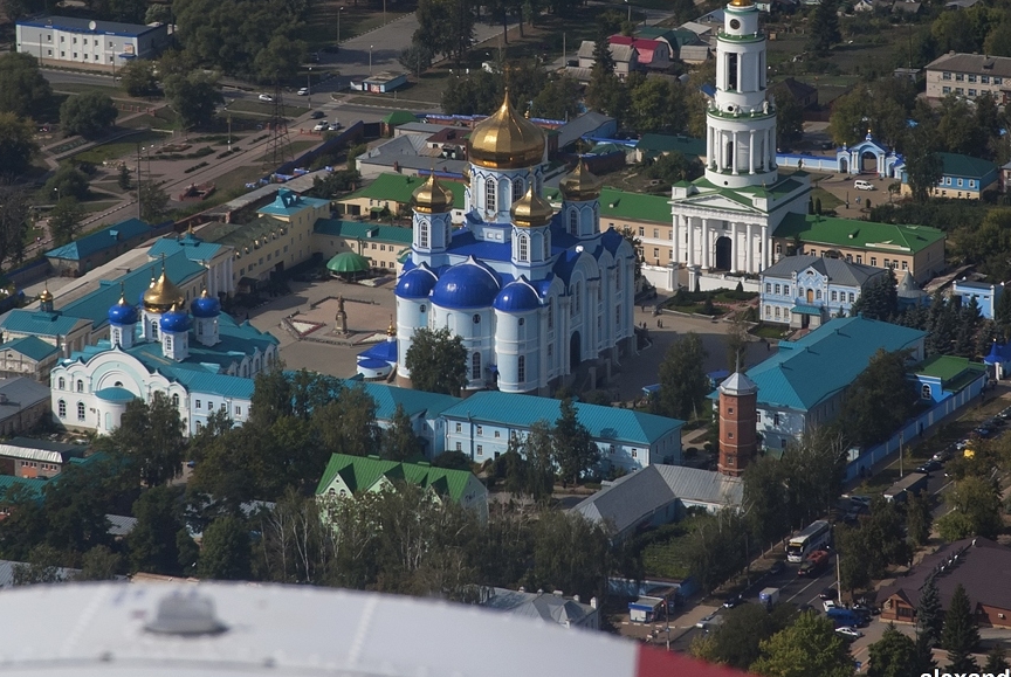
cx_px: 500
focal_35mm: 118
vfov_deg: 11.6
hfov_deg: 17.3
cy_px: 262
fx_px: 3319
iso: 320
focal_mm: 85
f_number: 10
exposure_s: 1/1000
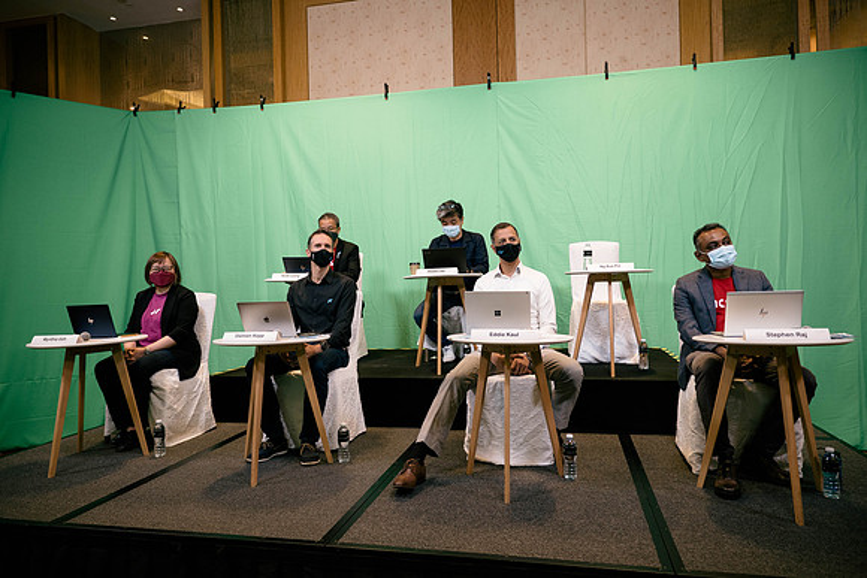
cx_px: 434
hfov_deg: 76.4
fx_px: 551
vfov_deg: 55.4
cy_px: 289
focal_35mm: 23
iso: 400
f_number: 2
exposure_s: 1/160
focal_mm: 11
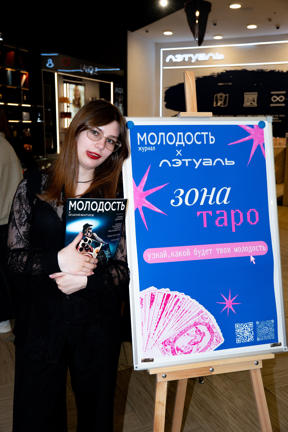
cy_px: 216
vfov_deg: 49.6
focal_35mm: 39
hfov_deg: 34.2
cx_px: 144
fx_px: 468
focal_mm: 26
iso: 400
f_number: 3.5
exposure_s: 1/250
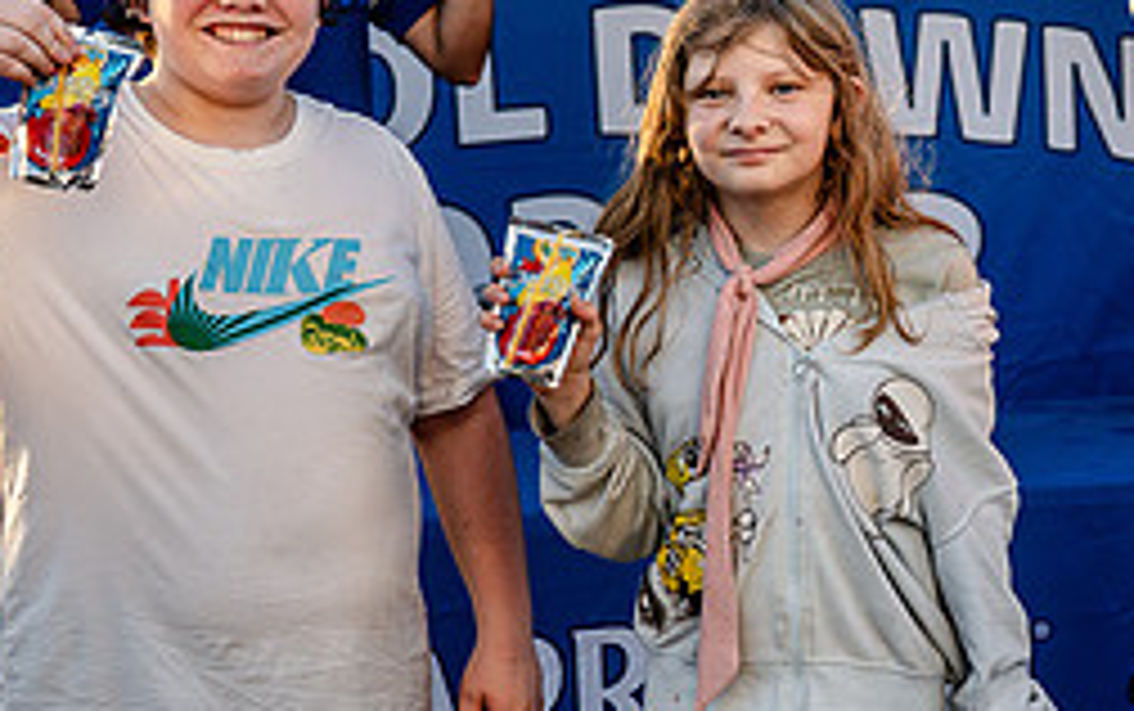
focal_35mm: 89
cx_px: 922
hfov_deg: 22.9
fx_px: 2753
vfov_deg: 14.7
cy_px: 331
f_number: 4
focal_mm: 38
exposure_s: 1/640
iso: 320
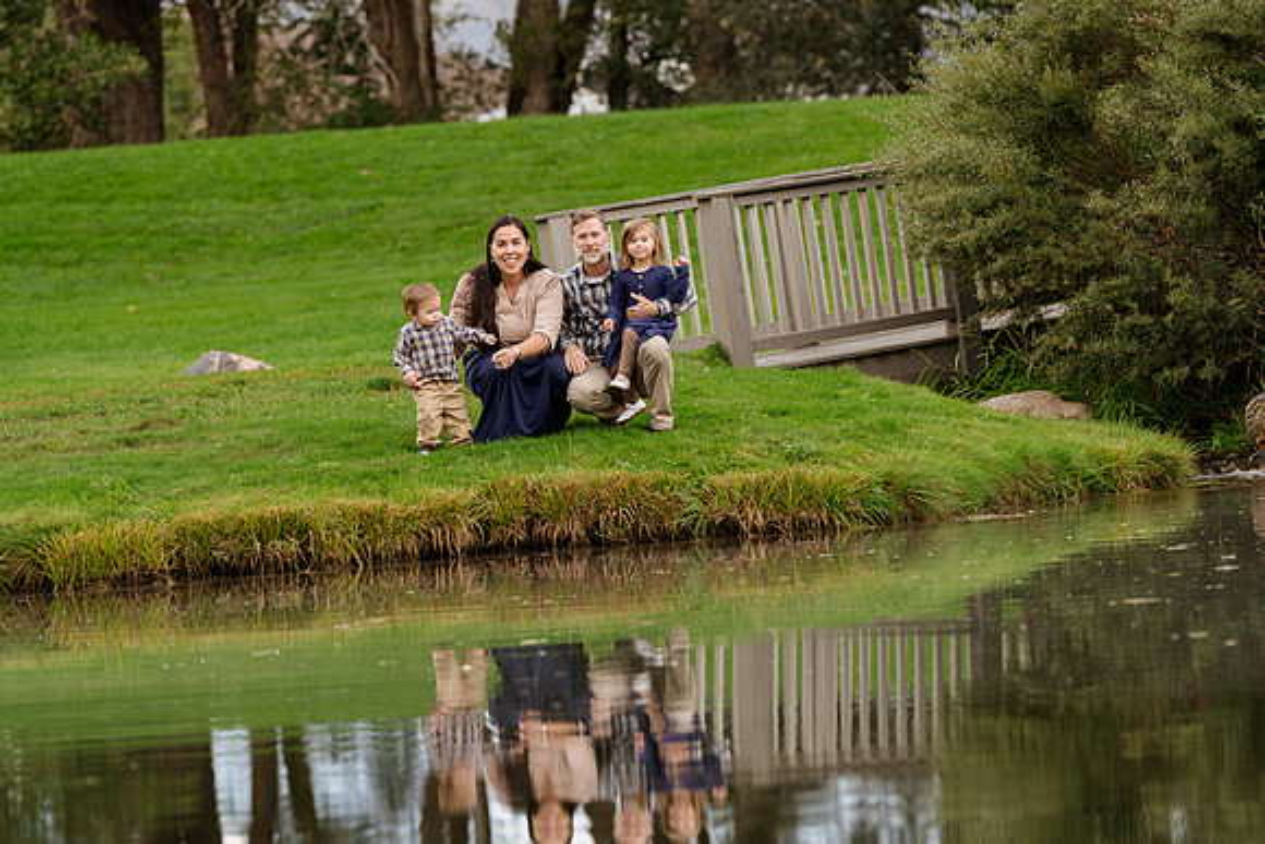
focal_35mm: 200
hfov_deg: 10.3
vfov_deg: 6.9
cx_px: 632
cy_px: 422
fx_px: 7029
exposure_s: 1/200
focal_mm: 200
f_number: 4.5
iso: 200
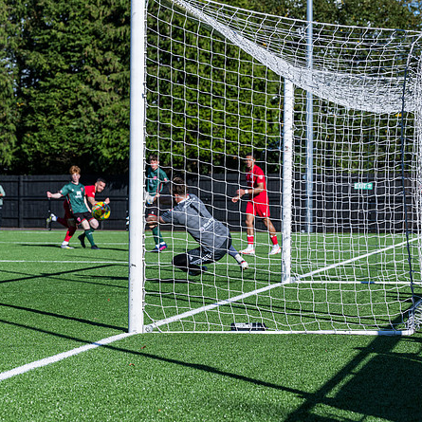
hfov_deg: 15.1
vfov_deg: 15.1
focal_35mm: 115
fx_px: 1586
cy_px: 258
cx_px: 174
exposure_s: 1/2500
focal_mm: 70
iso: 200
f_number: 5
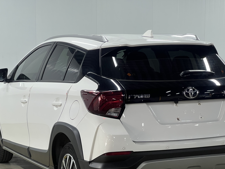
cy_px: 115
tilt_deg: -7.1
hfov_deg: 18.7
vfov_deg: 14.1
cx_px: 125
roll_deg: +0.0
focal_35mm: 105
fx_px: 683
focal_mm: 9
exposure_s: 1/100
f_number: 2.8
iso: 250
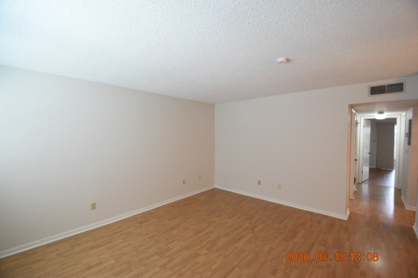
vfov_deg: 77.3
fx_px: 174
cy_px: 139
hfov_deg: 100.4
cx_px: 209
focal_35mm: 15
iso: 1100
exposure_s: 1/60
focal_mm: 10
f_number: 3.5
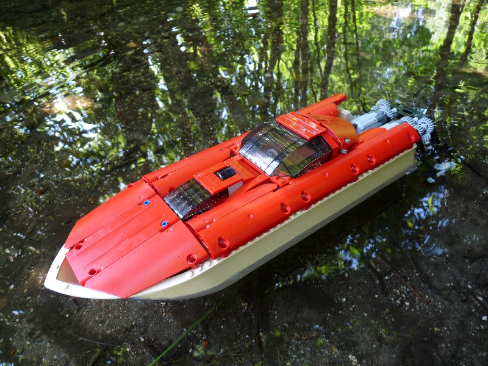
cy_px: 183
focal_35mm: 27
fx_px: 381
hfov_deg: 65.3
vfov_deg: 51.4
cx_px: 244
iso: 100
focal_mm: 4.8
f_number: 2.8
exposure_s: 1/25
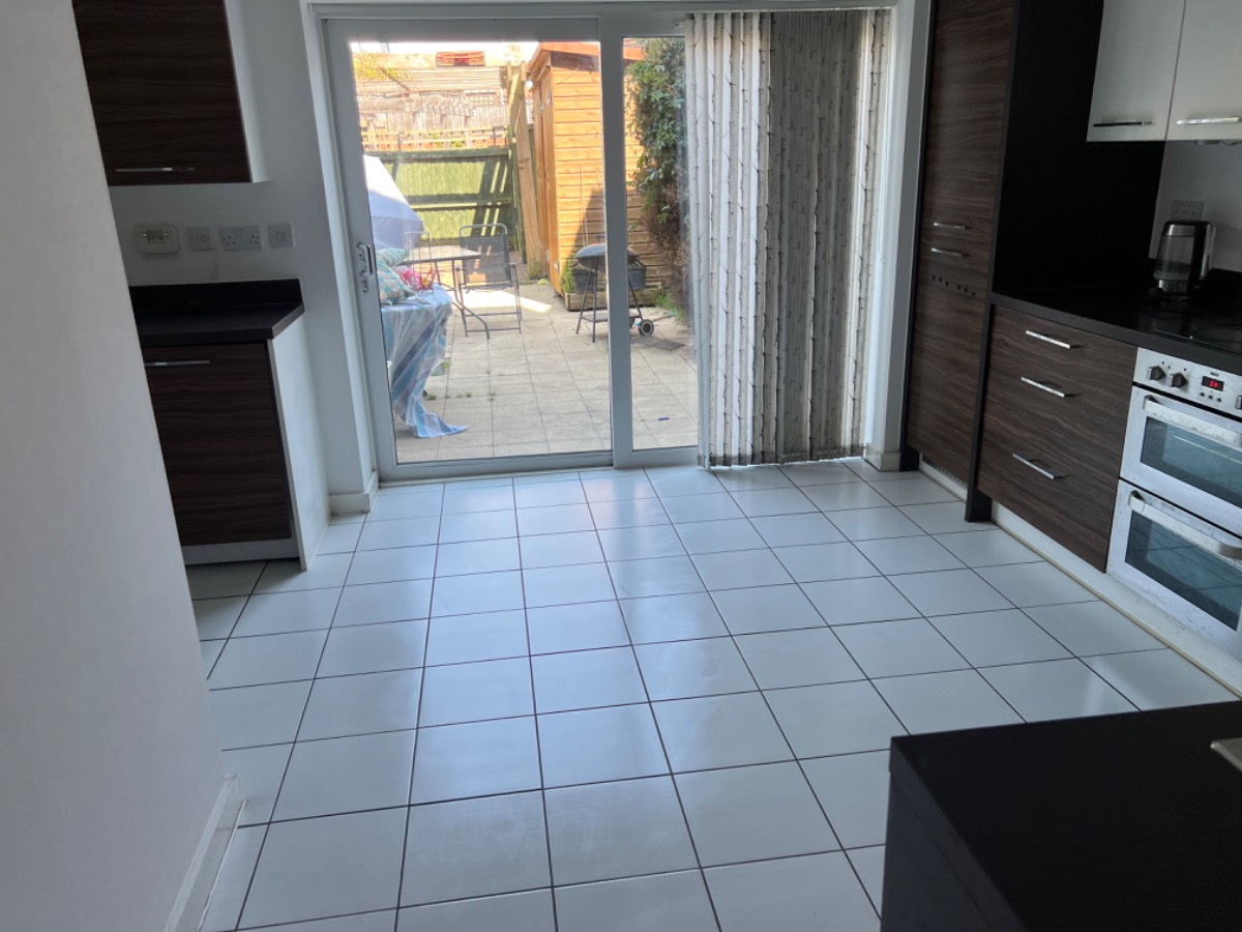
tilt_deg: -19.8
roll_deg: +2.6
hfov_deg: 67.3
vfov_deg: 53.1
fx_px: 933
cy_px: 466
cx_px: 621
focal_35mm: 26
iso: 40
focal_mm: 5.7
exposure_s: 1/193
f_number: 1.5
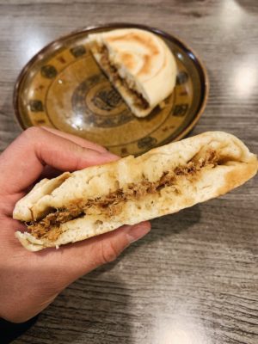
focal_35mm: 26
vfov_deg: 67.3
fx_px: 258
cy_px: 172
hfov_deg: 53.1
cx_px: 129
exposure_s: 1/50
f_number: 1.8
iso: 200
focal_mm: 4.25
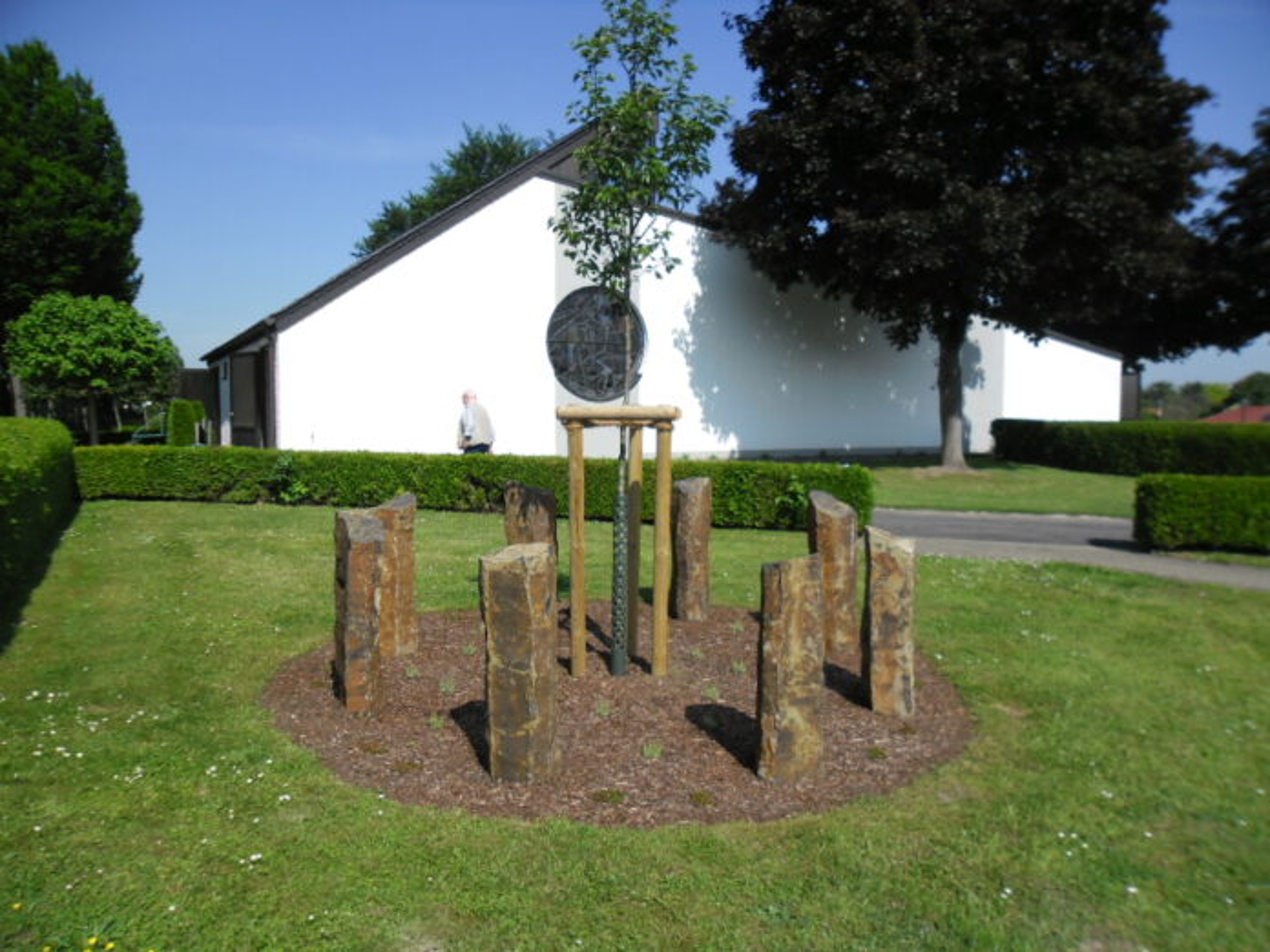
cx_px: 635
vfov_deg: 51.4
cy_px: 476
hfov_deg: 65.3
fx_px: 991
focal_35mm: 27
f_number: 3.5
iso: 80
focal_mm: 4.9
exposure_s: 1/1000
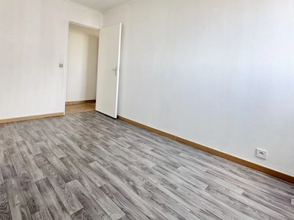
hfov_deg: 84.2
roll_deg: -3.3
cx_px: 127
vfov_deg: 67.4
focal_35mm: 19
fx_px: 161
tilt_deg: -1.9
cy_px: 80
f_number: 2.2
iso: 64
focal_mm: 2.22
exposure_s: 1/99
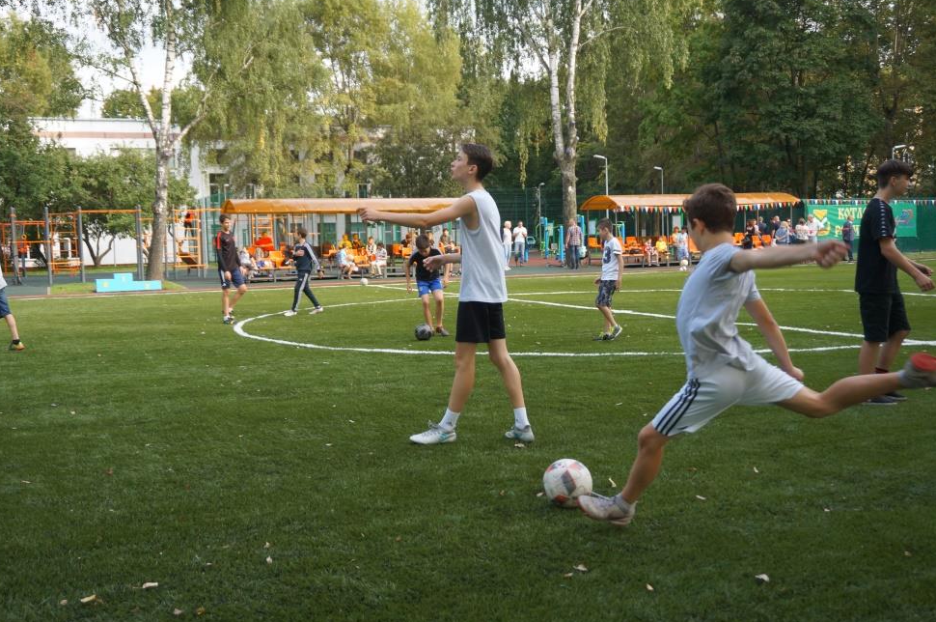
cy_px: 314
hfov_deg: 50.7
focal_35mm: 38
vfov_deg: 35.0
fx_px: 987
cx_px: 453
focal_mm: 24
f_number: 4.5
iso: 250
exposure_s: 1/320
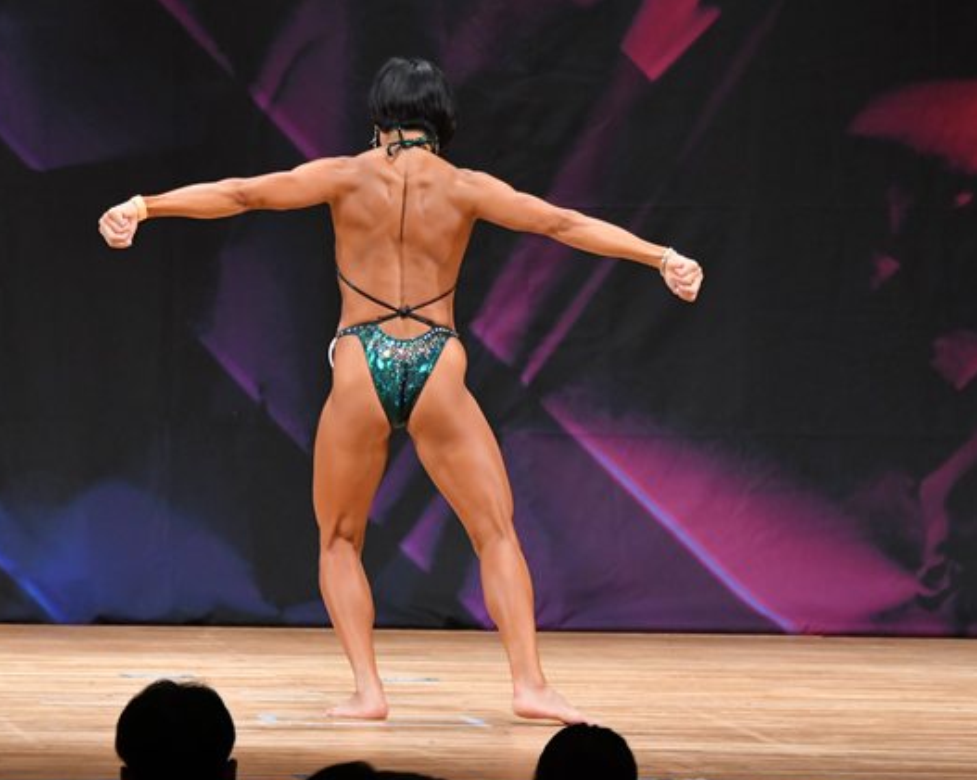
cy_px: 356
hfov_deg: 5.5
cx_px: 461
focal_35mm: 352
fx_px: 10173
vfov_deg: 4.4
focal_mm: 170
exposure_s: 1/400
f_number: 5.6
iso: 3200
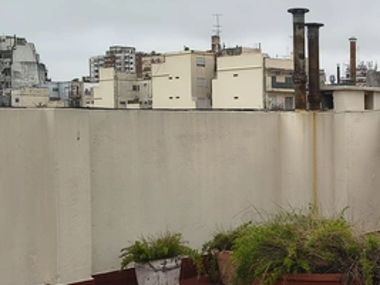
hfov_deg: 26.1
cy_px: 180
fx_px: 790
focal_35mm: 72
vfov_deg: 20.4
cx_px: 349
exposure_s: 1/490
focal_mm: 5.56
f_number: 1.8
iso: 101
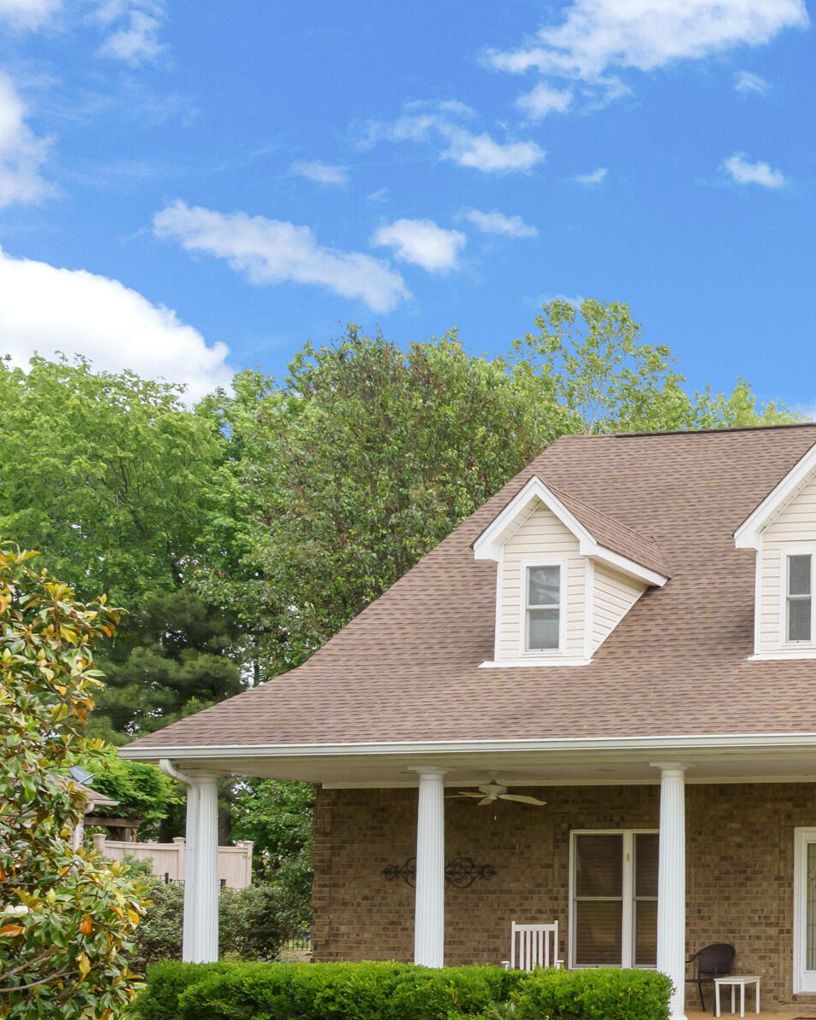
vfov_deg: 43.9
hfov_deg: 28.3
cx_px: 1122
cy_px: 714
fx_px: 1238
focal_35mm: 41
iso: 800
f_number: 9
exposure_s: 1/800
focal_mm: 18
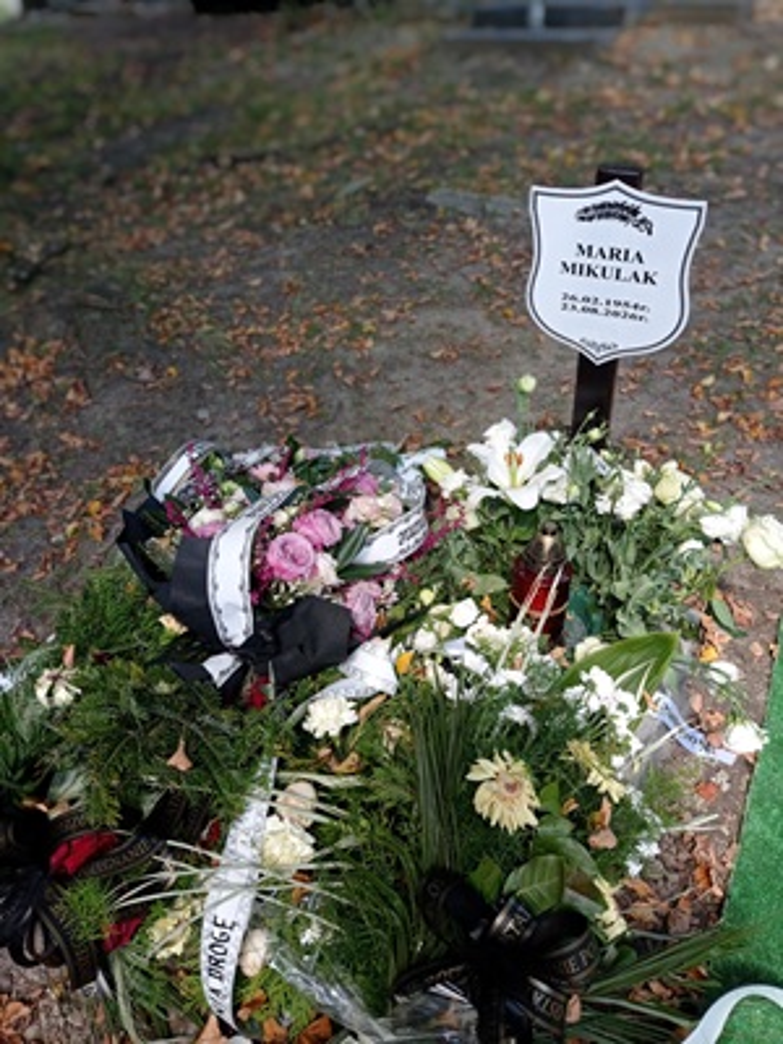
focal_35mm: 28
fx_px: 844
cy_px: 522
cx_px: 392
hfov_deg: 49.7
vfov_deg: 63.4
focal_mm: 4.74
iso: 100
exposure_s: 1/304
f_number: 1.79
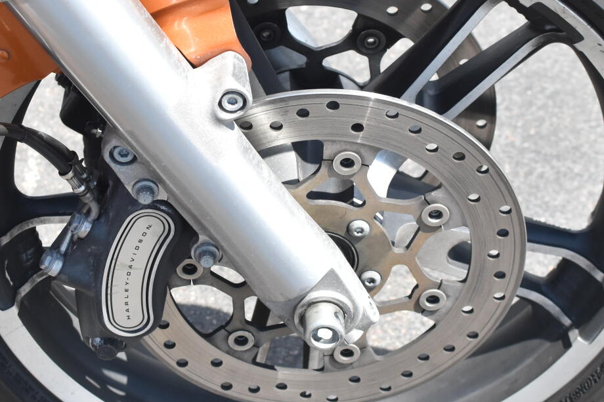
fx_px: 1914
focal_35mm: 114
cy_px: 126
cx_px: 200
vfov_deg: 12.0
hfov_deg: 17.9
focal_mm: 35
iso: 800
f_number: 4.5
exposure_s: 1/2500
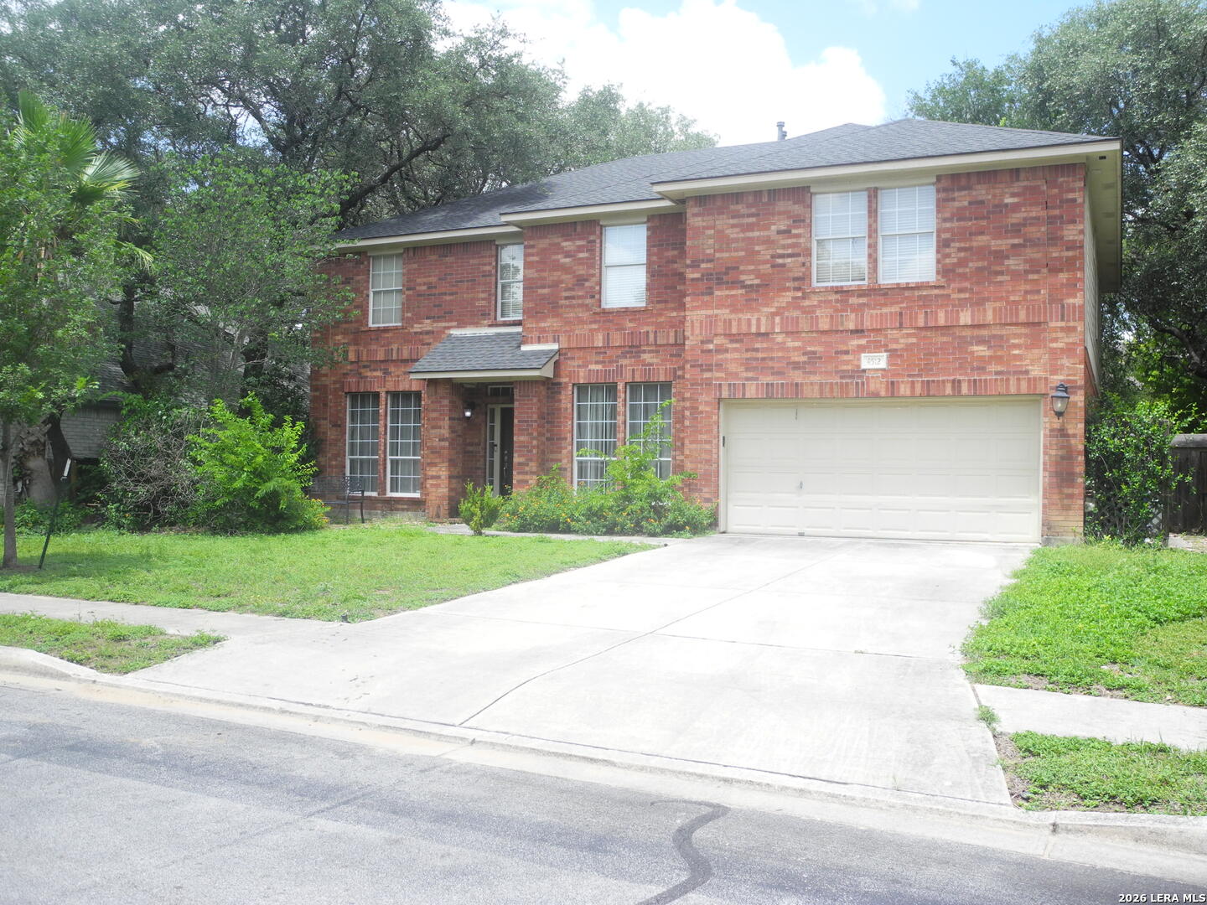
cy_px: 452
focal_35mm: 32
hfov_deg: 56.8
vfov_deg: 44.2
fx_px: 1116
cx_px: 604
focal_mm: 6.8
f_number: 2.8
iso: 100
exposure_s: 1/664
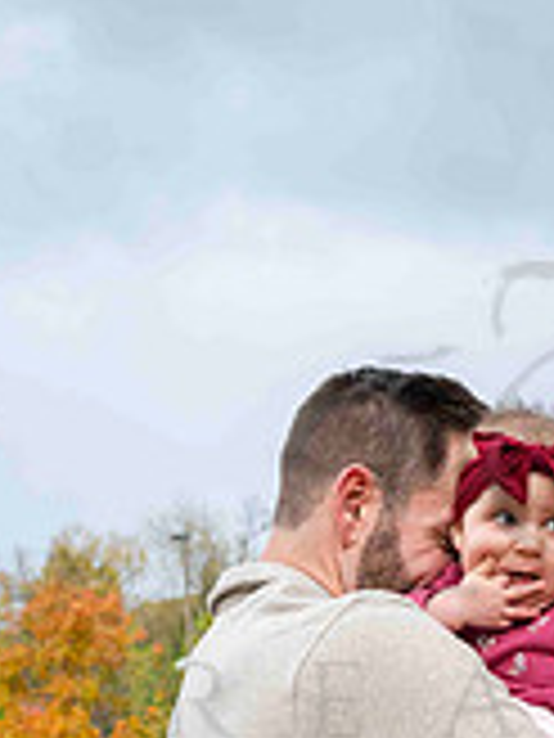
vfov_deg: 22.2
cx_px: 608
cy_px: 860
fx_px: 1750
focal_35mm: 82
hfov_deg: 17.4
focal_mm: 31
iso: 400
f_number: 5
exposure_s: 1/500
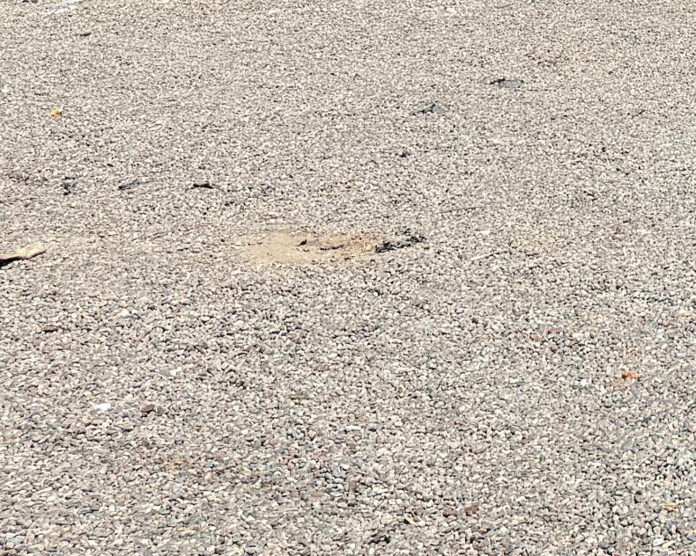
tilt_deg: -1.9
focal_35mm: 89
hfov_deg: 18.4
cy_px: -143
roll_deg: +0.1
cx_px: 1126
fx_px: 1833
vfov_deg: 16.4
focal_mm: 6.76
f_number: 1.78
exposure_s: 1/2611
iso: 80
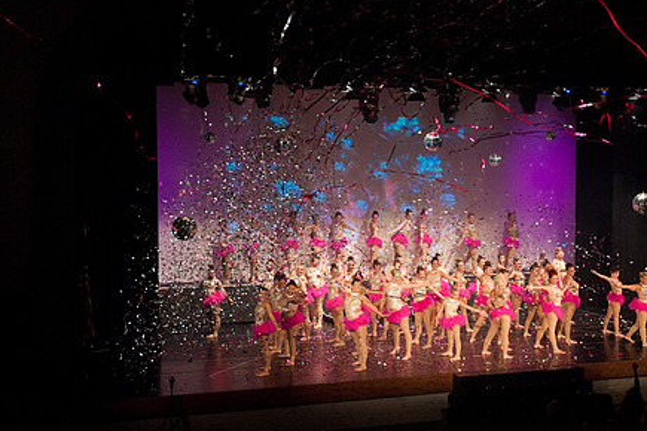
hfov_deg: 31.3
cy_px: 218
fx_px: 1150
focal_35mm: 64
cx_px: 412
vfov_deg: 21.2
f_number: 4
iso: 3200
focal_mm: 48
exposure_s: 1/200
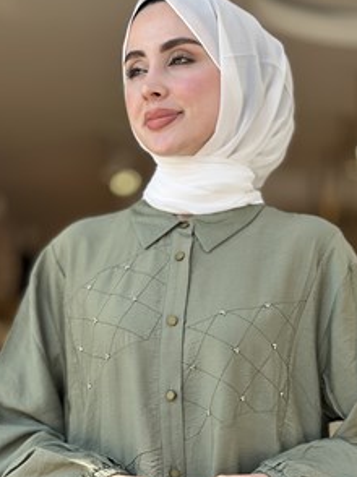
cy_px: 347
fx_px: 1171
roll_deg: -0.5
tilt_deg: +4.4
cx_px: 167
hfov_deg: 17.3
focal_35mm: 85
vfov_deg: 22.9
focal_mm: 6.86
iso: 80
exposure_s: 1/681
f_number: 1.78
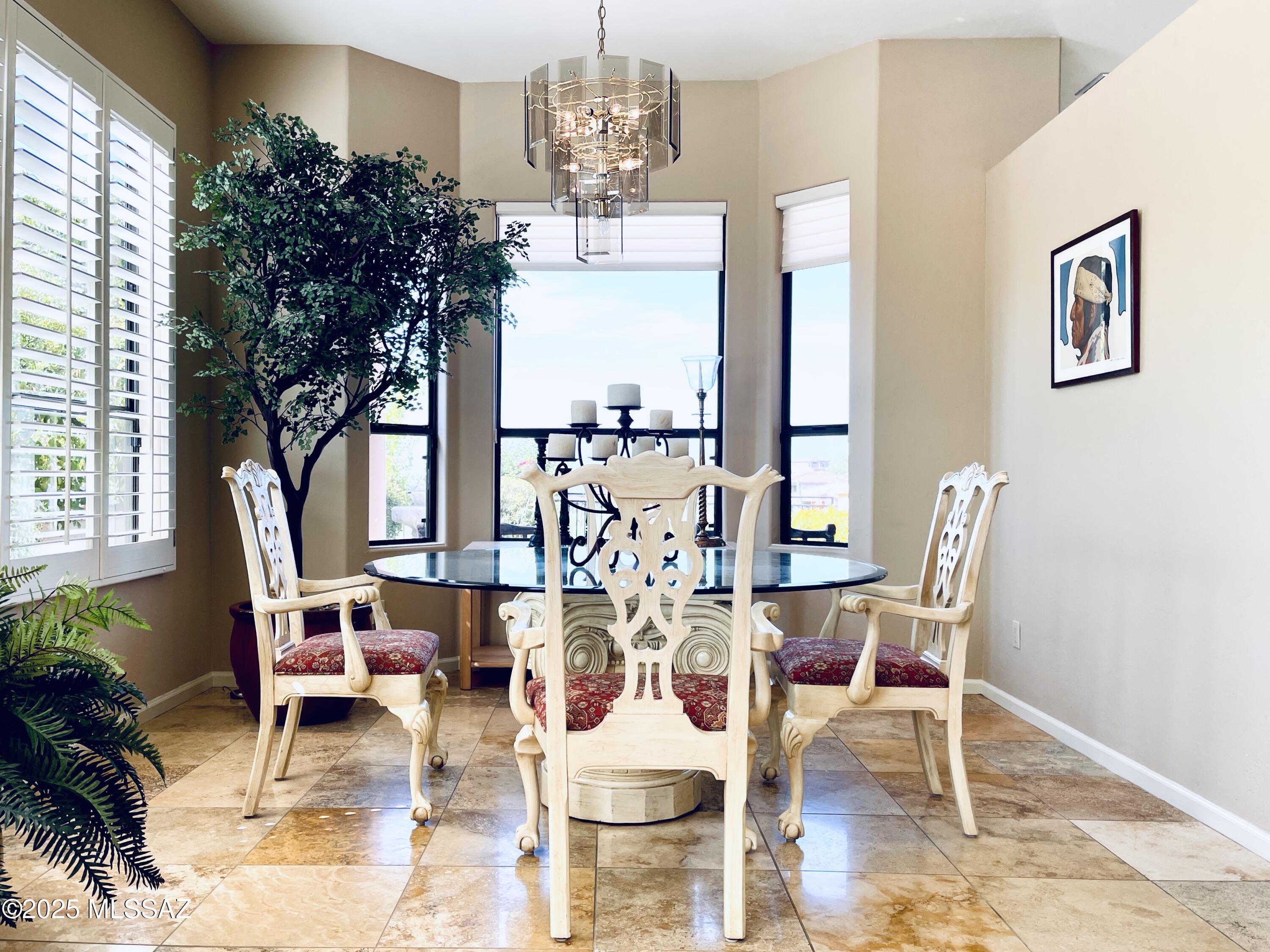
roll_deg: +0.4
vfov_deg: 54.9
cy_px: 476
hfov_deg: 69.4
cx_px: 635
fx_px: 917
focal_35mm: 25
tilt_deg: -0.7
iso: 32
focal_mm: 5.1
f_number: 1.6
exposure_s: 1/265
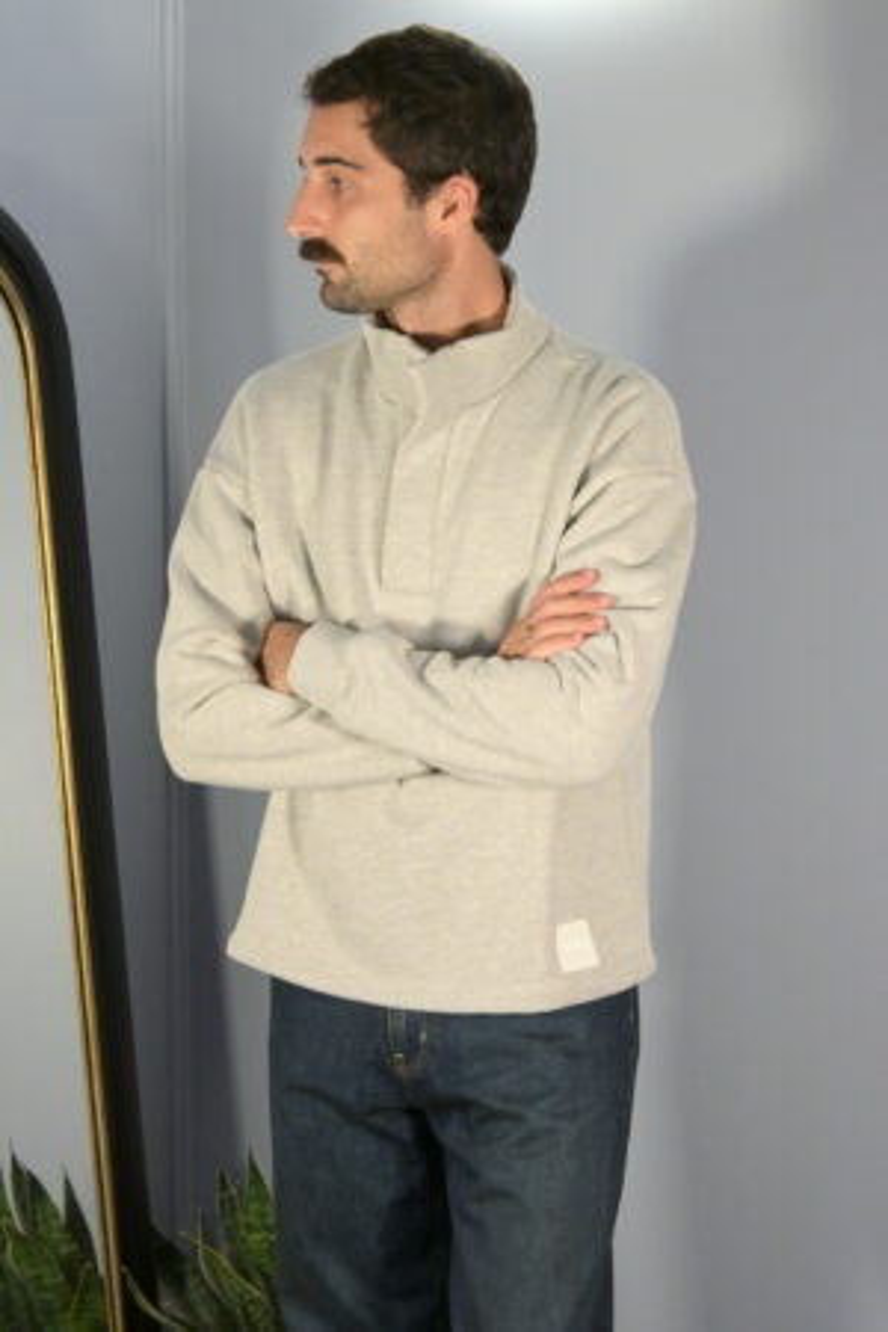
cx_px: 444
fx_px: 3219
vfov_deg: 23.4
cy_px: 666
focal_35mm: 87
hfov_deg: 15.7
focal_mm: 58
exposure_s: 1/100
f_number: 11
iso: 5600
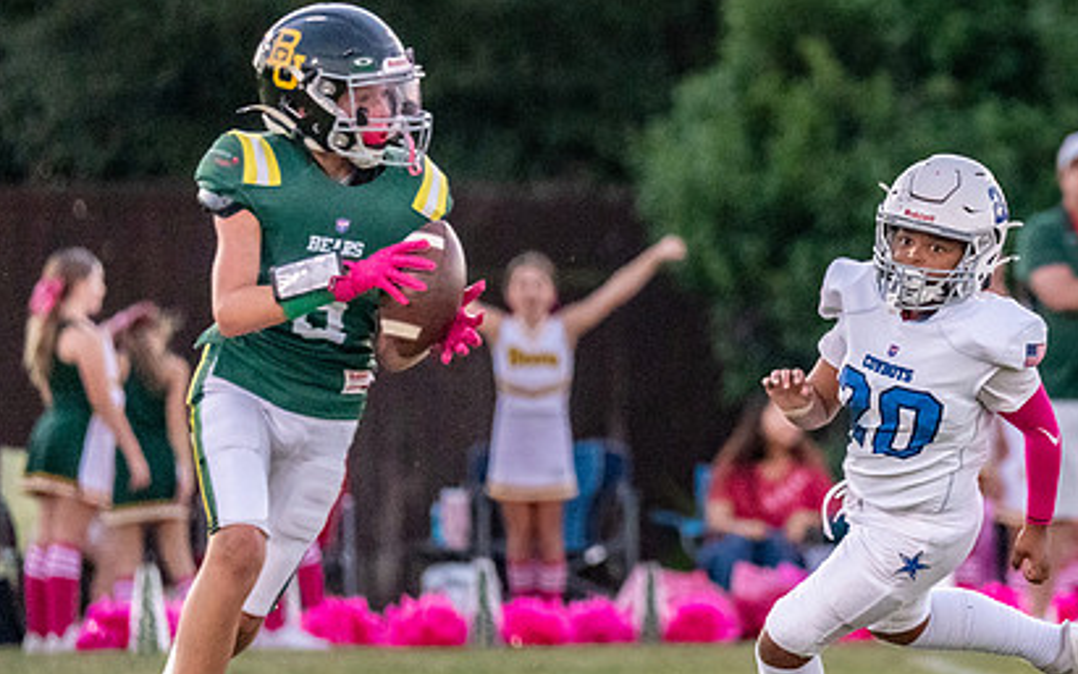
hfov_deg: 4.2
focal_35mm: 505
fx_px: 14838
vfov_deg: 2.6
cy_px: 298
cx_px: 1052
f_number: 2.8
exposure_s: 1/1600
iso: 4000
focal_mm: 200
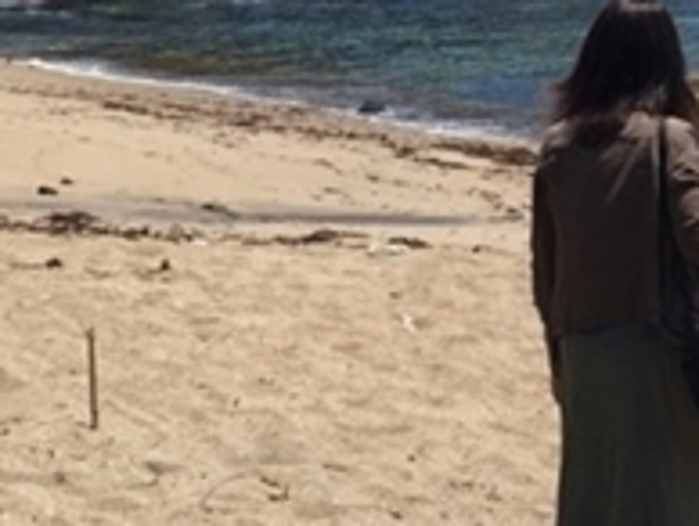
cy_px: -249
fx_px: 3093
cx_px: 386
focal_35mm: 153
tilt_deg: +2.4
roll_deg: +2.2
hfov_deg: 12.9
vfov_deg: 9.5
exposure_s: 1/1709
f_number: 2.2
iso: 25
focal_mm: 4.15
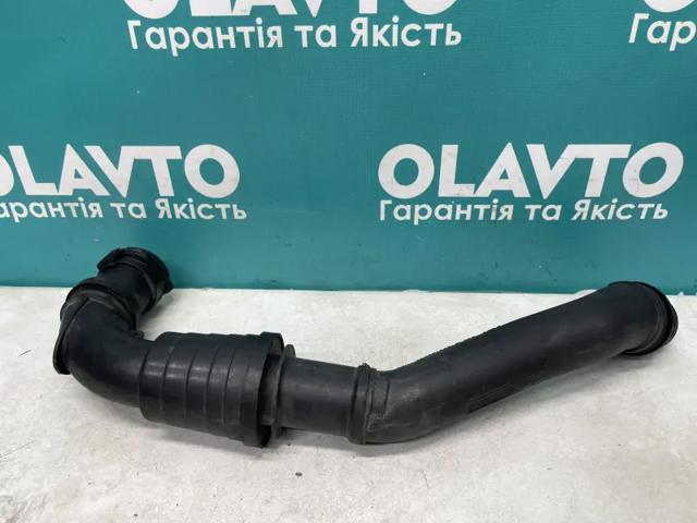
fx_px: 524
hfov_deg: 67.3
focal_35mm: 26
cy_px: 262
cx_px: 348
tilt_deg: -32.3
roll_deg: +2.6
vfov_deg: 53.1
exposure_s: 1/100
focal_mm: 4.2
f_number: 1.6
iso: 100
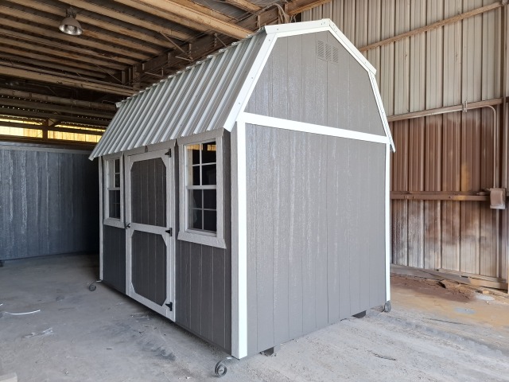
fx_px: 338
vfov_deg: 58.9
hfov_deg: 73.9
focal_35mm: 23
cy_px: 191
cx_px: 254
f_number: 1.8
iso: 50
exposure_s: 1/124
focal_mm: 5.54
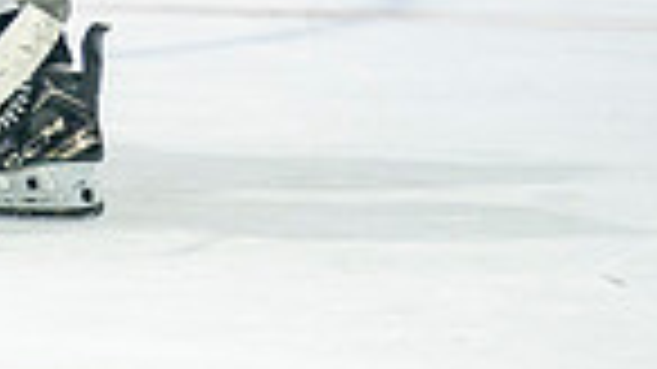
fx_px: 15133
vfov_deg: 1.4
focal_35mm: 869
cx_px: -717
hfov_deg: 2.5
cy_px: -522
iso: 1600
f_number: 3.2
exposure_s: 1/640
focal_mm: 142
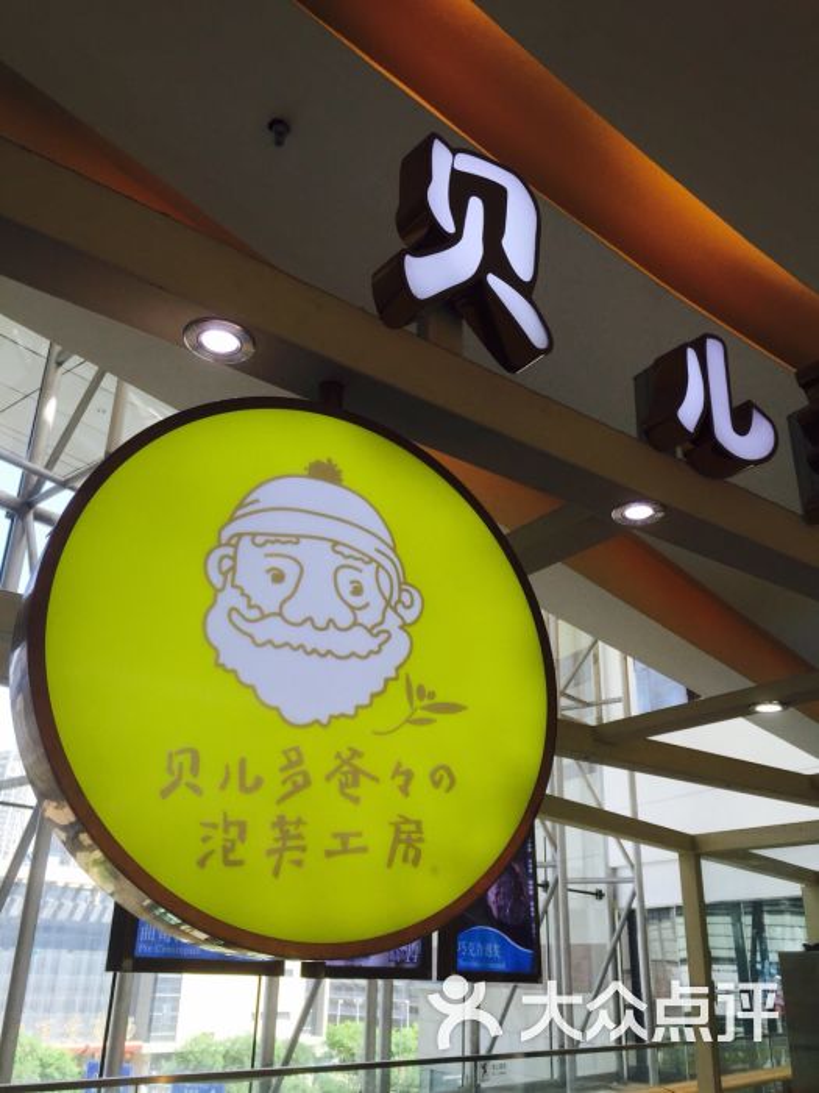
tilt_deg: +23.8
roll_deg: -2.2
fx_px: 915
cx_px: 410
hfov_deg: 48.2
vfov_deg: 61.7
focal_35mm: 29
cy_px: 546
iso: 32
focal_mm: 4.15
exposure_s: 1/267
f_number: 2.2
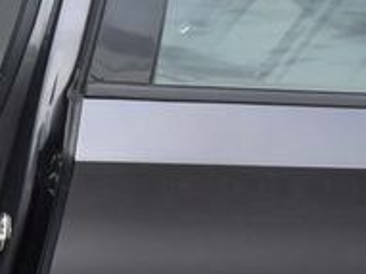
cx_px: -65
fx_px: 919
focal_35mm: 87
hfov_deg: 21.1
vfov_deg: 16.9
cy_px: 66
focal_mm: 18
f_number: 3.5
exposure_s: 1/160
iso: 800
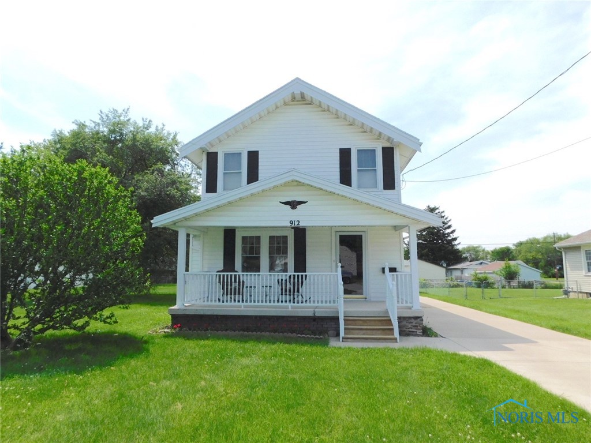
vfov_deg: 58.9
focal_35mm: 23
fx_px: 393
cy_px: 222
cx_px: 296
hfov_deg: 73.9
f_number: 6
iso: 125
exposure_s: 1/640
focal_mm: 4
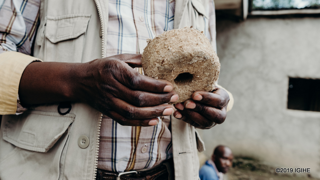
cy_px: 90
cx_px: 160
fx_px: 311
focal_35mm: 37
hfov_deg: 54.4
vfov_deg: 32.3
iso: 200
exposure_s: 1/160
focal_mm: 23
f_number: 5
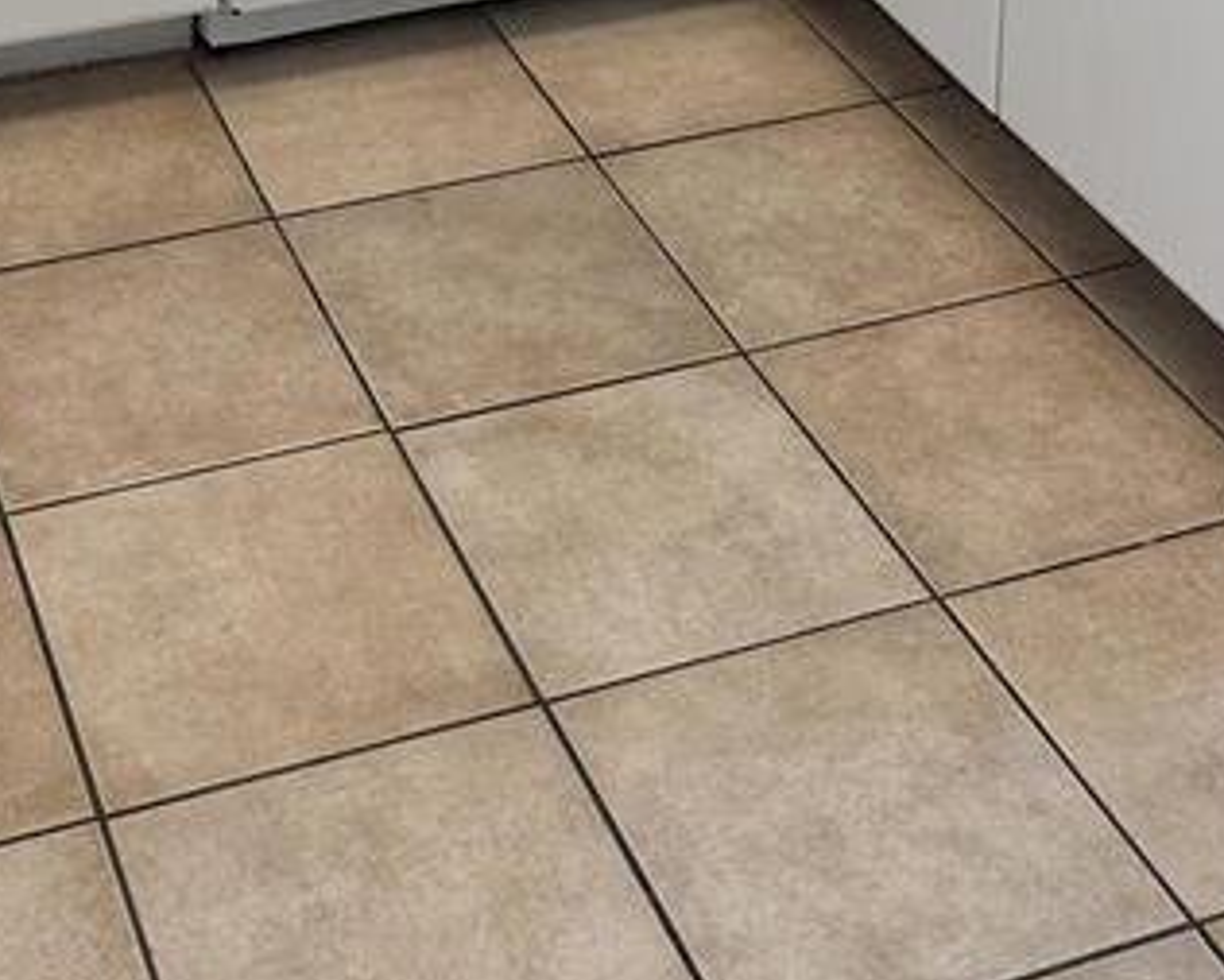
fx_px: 2754
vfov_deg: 16.2
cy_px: -910
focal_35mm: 76
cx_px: 407
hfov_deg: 24.9
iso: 80
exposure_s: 1/120
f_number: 1.78
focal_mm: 6.86
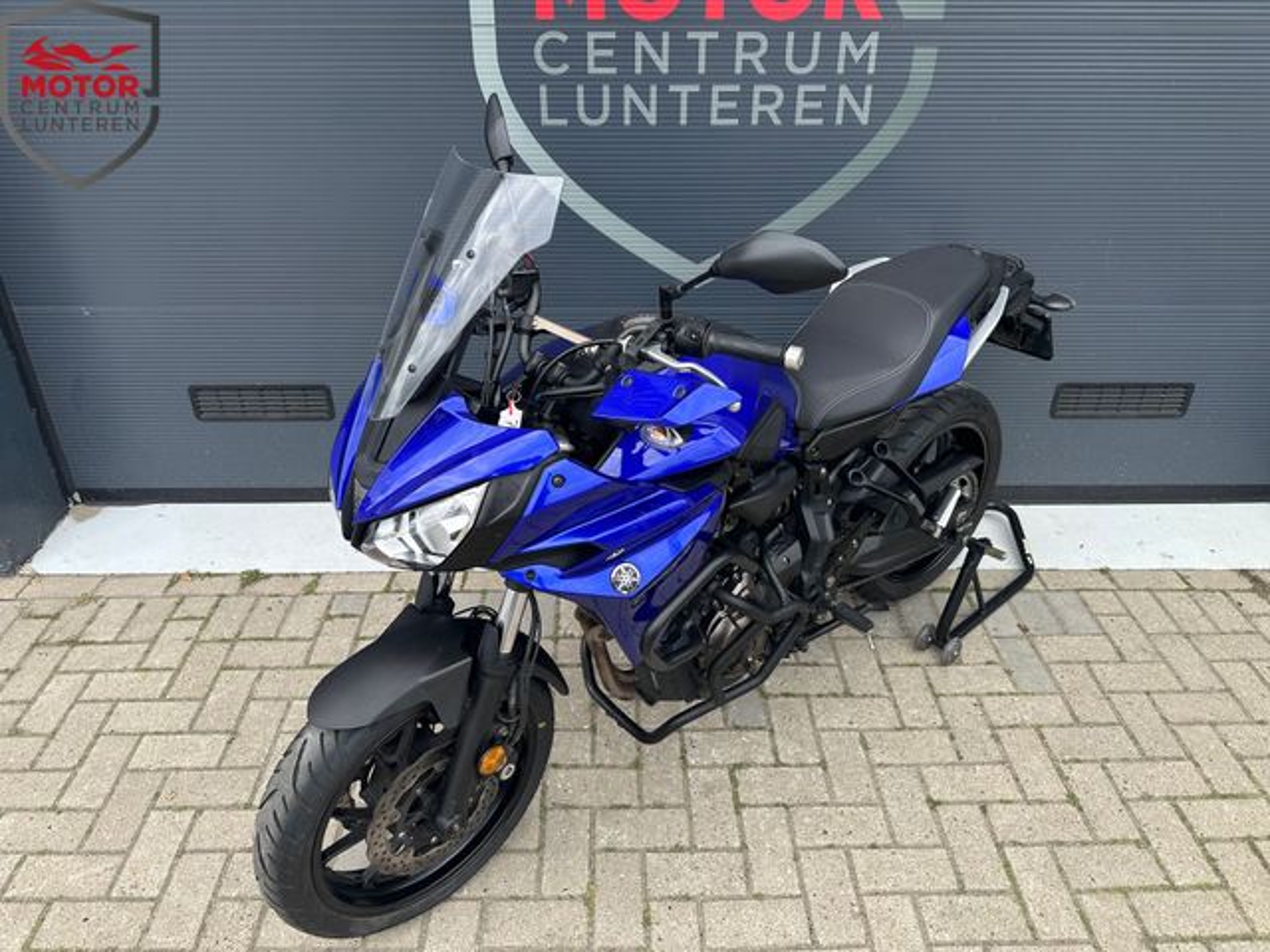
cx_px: 635
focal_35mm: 24
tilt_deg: -29.3
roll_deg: +0.3
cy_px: 476
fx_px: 881
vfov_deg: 56.8
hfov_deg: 71.6
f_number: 1.78
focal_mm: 6.86
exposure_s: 1/999
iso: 80
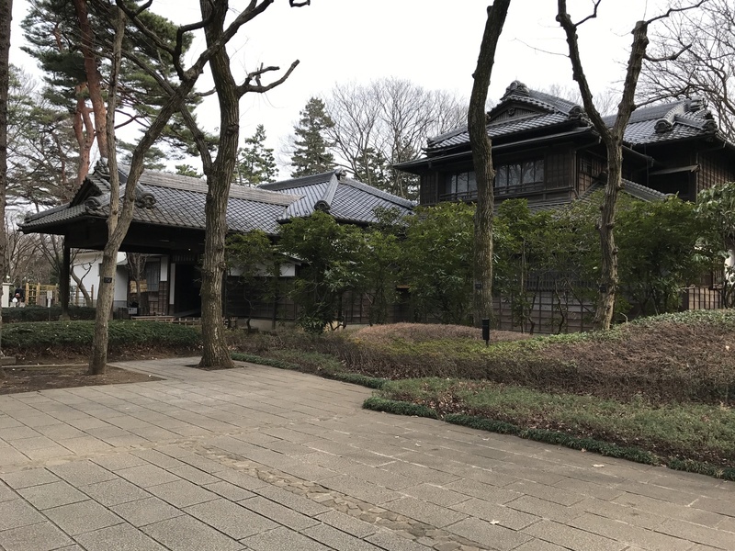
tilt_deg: +1.7
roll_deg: -1.2
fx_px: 595
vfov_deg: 49.7
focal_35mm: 28
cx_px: 368
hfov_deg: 63.4
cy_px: 276
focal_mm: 3.99
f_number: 1.8
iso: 20
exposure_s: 1/656
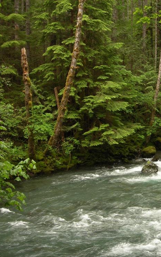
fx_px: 379
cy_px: 128
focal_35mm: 54
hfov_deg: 23.4
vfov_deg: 37.5
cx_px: 142
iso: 70
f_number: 3.2
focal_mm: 6.3
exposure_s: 1/37.7
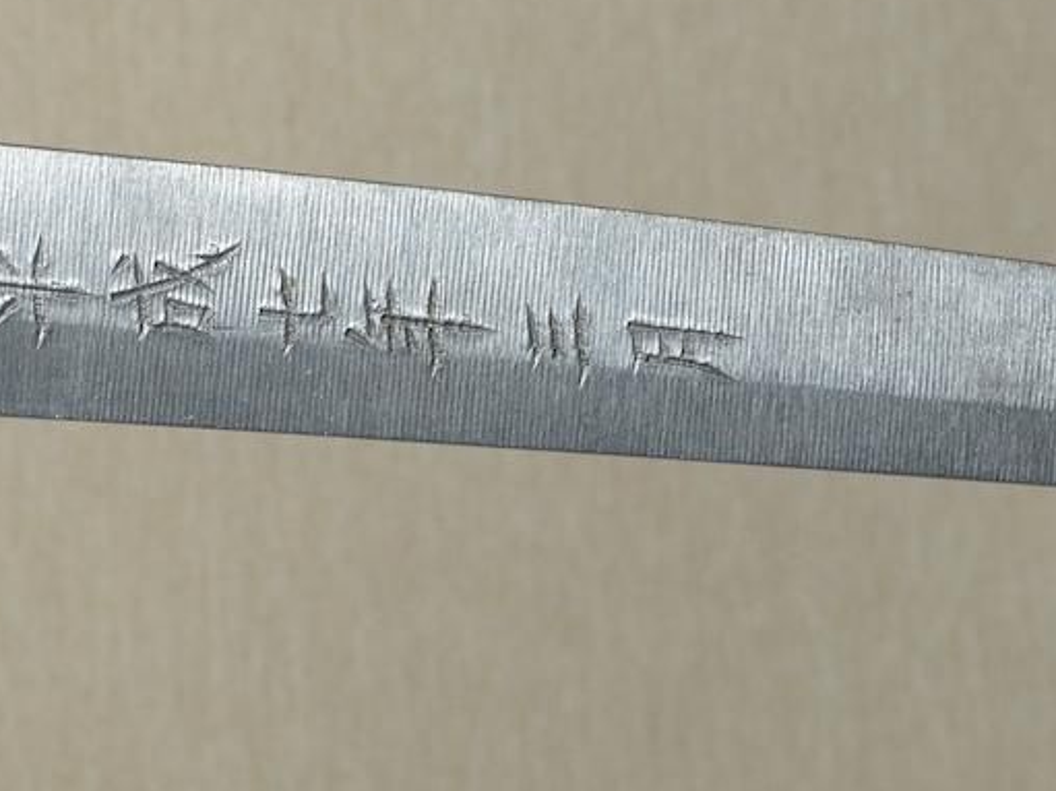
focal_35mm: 150
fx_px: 4575
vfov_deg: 9.9
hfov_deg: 13.1
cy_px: 236
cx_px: 308
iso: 400
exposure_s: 1/2
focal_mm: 38
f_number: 11
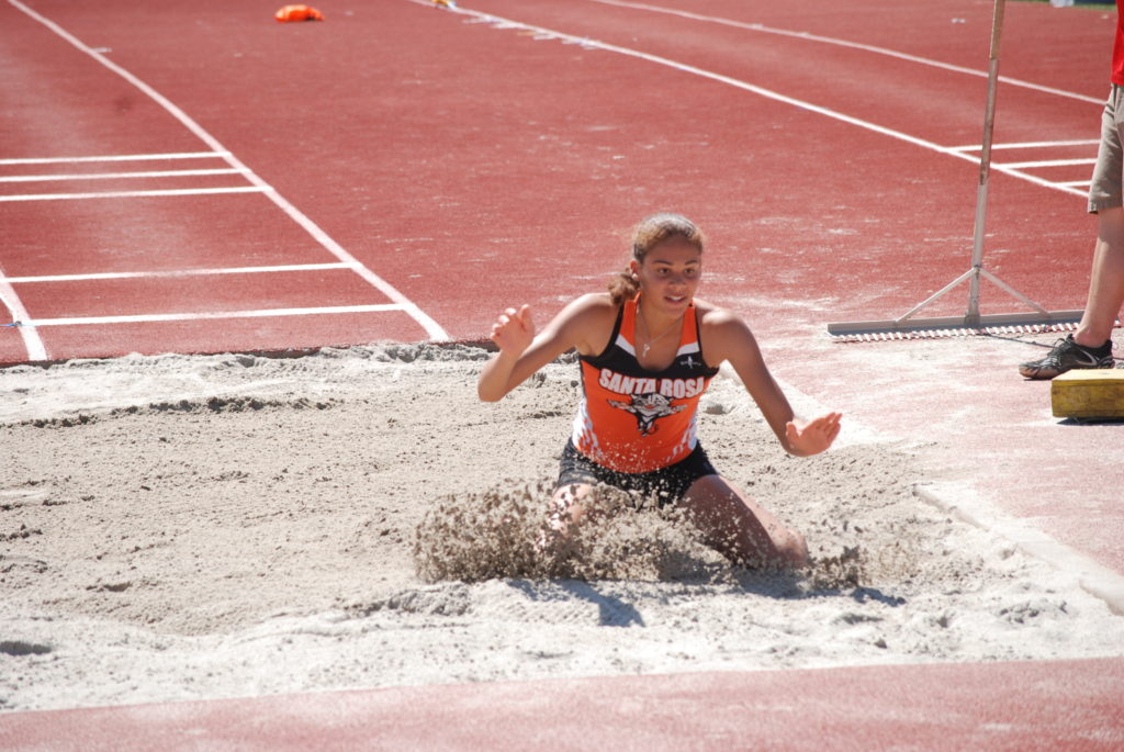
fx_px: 6329
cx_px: 562
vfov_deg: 6.8
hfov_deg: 10.1
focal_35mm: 202
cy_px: 376
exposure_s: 1/800
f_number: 7.1
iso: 400
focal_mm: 135
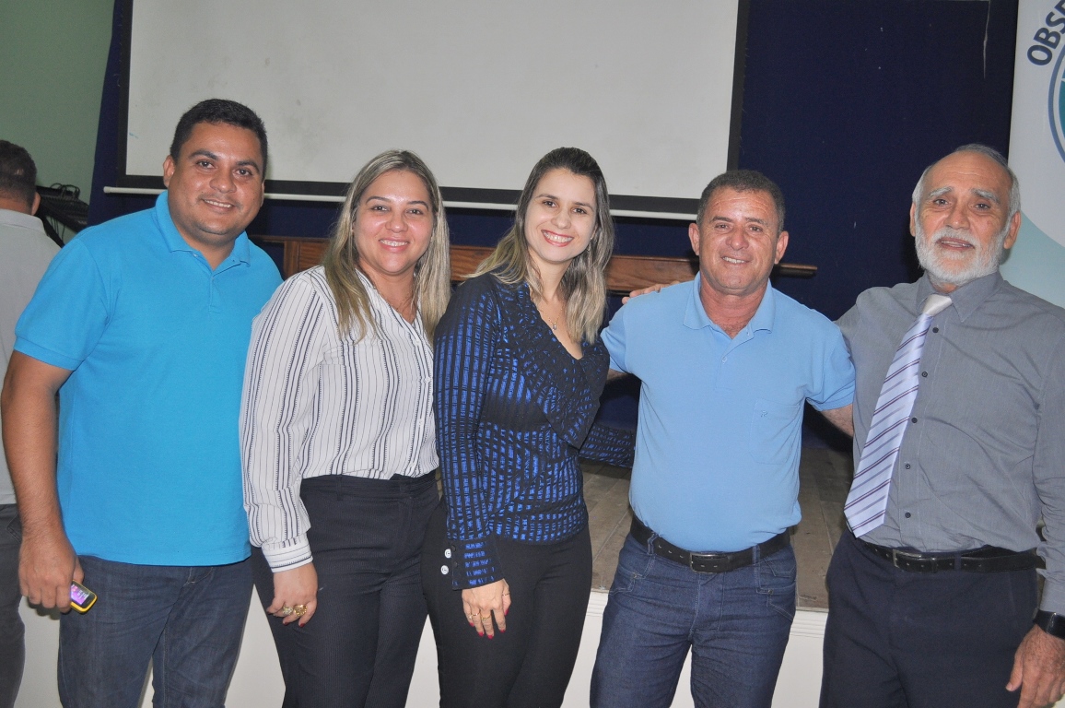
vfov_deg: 39.9
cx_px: 532
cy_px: 354
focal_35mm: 33
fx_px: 975
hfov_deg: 57.3
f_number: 3.8
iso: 400
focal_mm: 22
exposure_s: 1/60
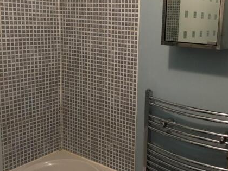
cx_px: 157
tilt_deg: -11.2
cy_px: 77
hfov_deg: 43.1
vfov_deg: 33.6
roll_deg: -2.7
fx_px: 283
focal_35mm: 43
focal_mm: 3.3
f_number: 2.4
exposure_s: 1/20
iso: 200
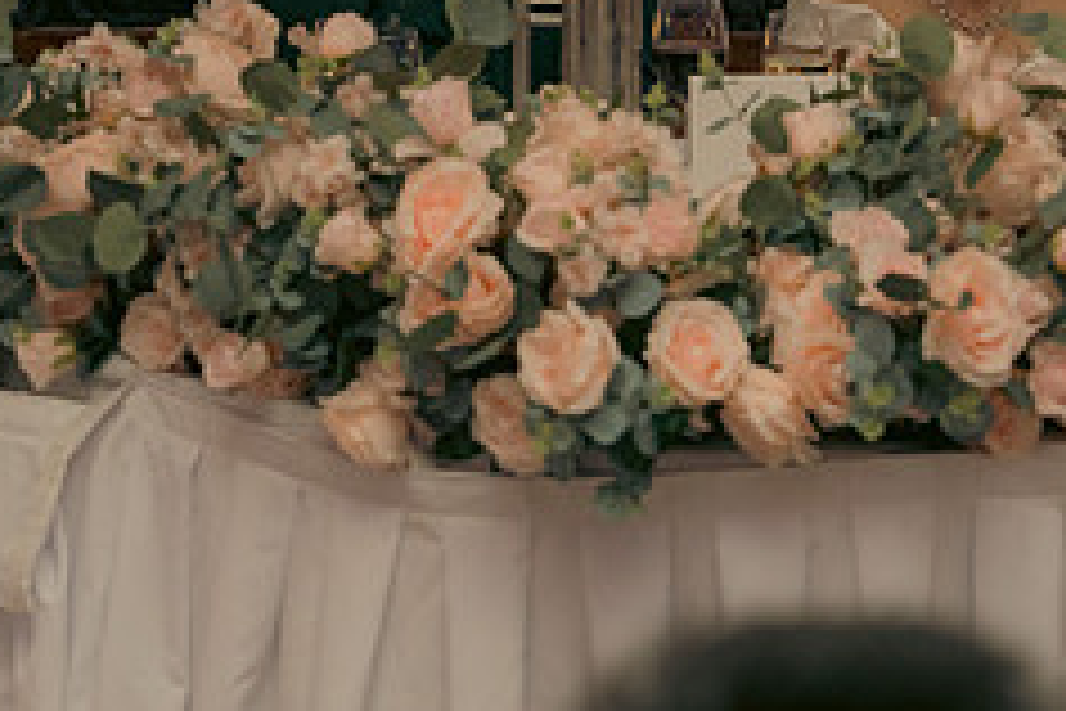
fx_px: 4056
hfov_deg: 15.0
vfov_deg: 9.9
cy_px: -56
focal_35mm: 137
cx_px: 409
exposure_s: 1/160
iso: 2500
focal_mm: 56
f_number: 3.5
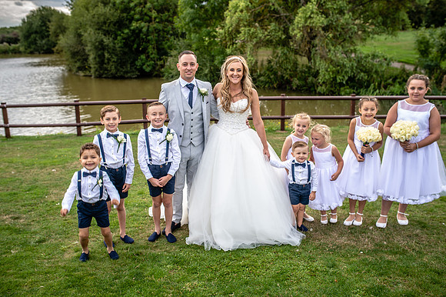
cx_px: 223
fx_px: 433
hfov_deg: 54.5
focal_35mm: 35
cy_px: 148
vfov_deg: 37.8
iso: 100
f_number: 4
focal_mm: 35
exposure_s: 1/200
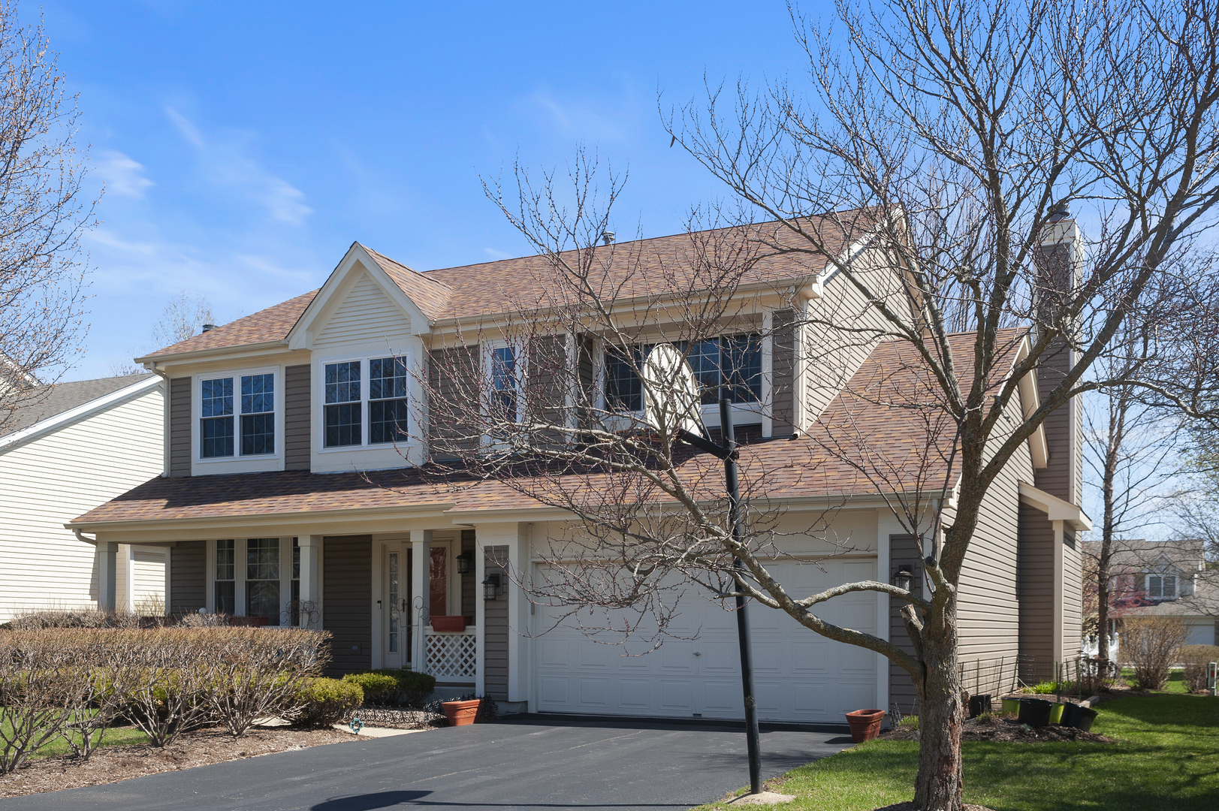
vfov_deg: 37.8
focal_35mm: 35
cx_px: 610
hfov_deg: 54.5
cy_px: 406
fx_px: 1184
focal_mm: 35
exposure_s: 1/1000
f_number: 8
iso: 400
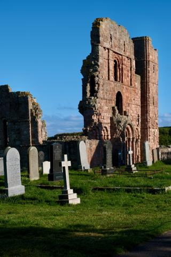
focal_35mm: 54
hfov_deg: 25.1
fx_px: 385
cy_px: 128
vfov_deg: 36.9
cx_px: 86
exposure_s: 1/320
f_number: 8
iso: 160
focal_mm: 35.8
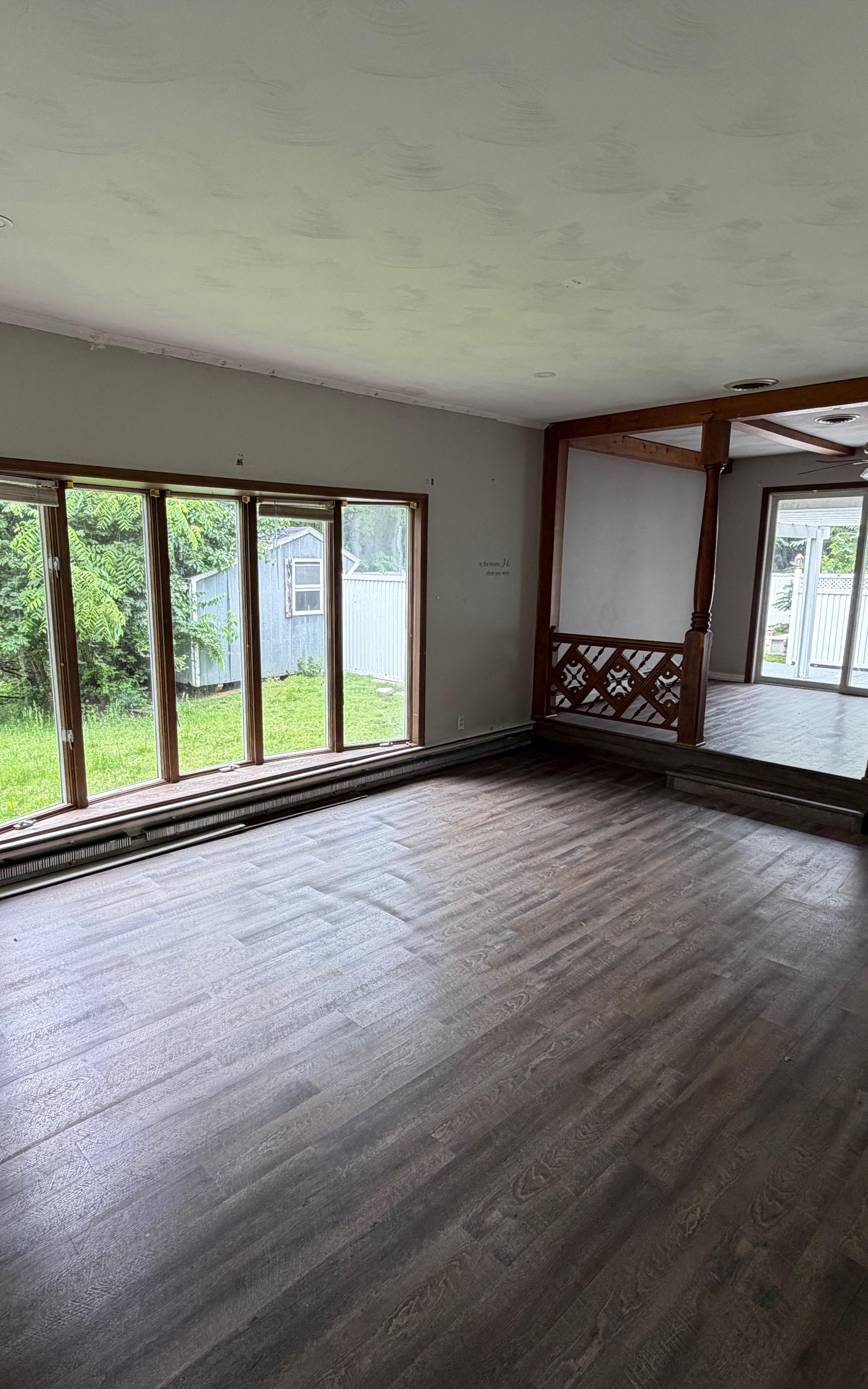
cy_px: 697
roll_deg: -0.3
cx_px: 395
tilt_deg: -11.3
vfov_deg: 85.1
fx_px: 757
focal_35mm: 20
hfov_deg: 59.6
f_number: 2.2
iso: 125
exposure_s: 1/121
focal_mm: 2.22
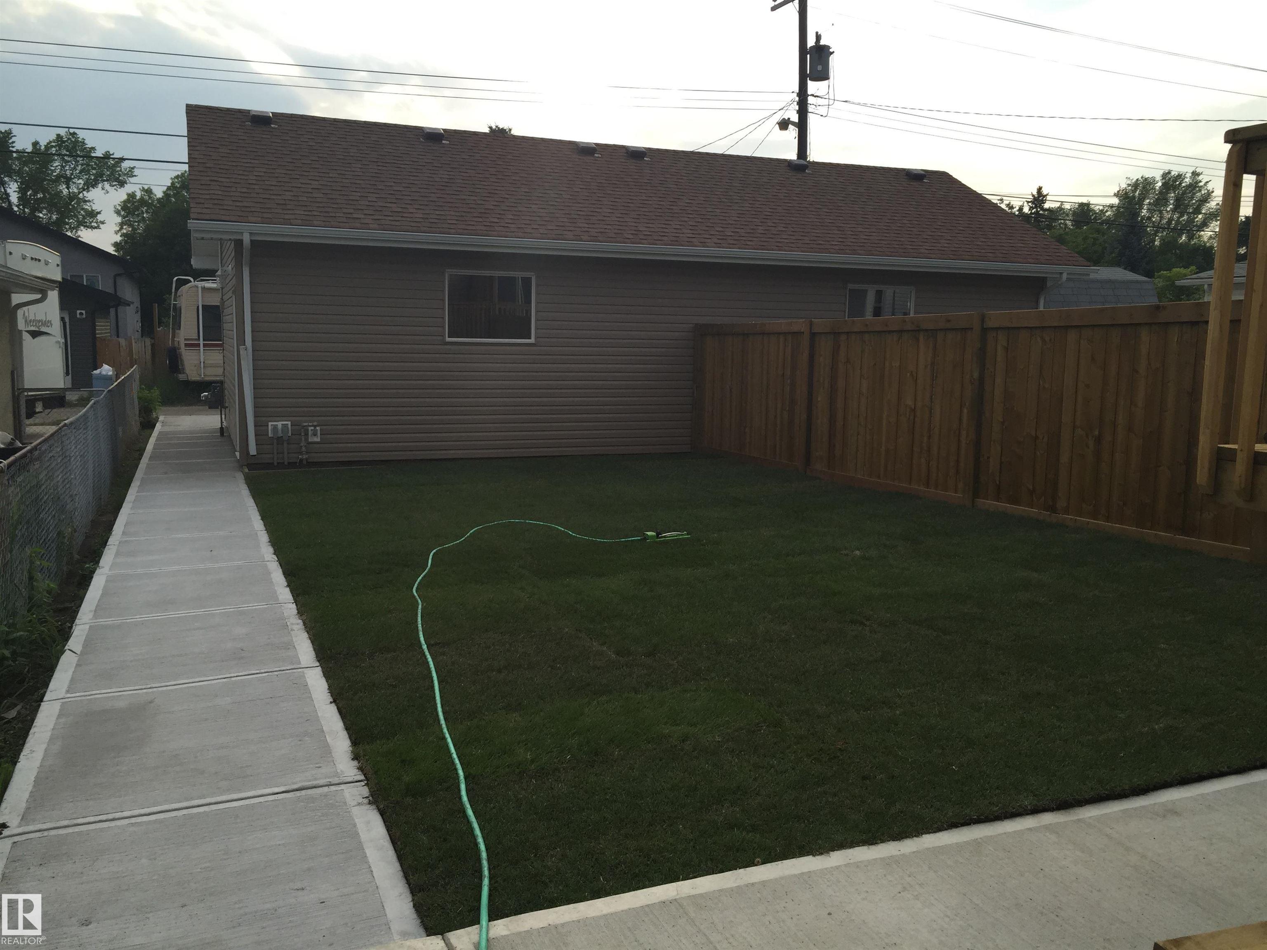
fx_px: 1061
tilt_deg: -7.7
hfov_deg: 61.7
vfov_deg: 48.2
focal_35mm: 29
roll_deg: -1.9
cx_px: 634
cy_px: 475
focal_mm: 4.15
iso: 32
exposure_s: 1/842
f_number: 2.2
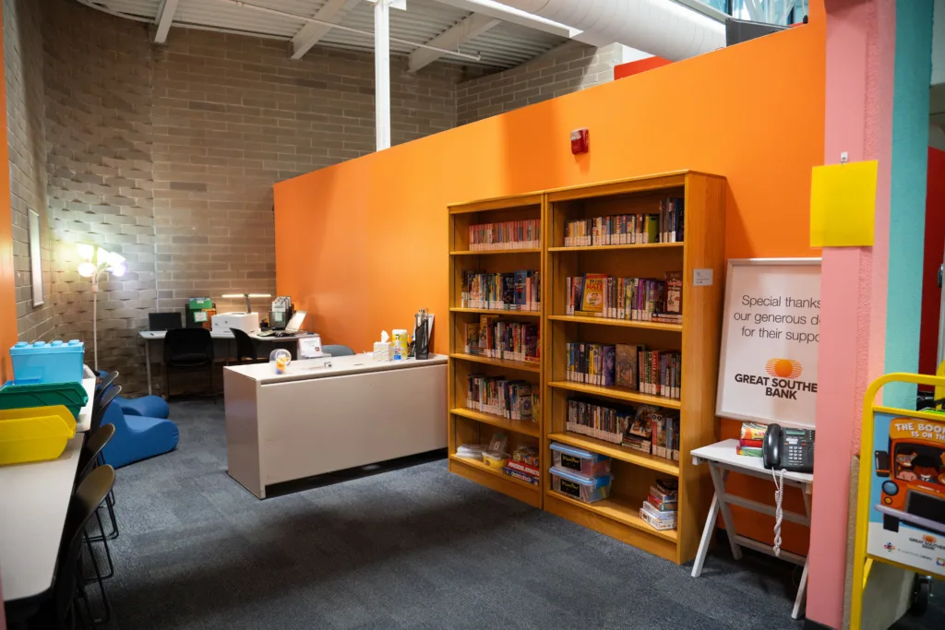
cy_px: 315
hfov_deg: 72.8
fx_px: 641
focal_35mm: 24
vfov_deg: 52.4
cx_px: 472
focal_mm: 24
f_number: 4
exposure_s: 1/320
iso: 4000
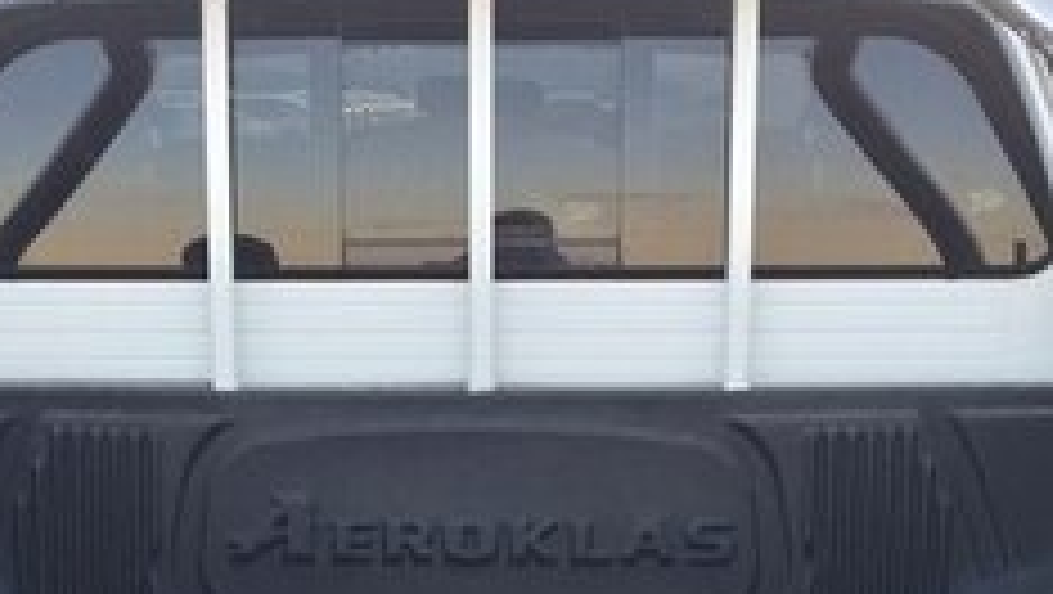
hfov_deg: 23.9
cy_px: 799
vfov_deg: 13.1
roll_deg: +0.0
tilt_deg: -13.4
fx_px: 2487
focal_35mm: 89
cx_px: 495
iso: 50
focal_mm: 4.15
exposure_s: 1/100
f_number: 2.2
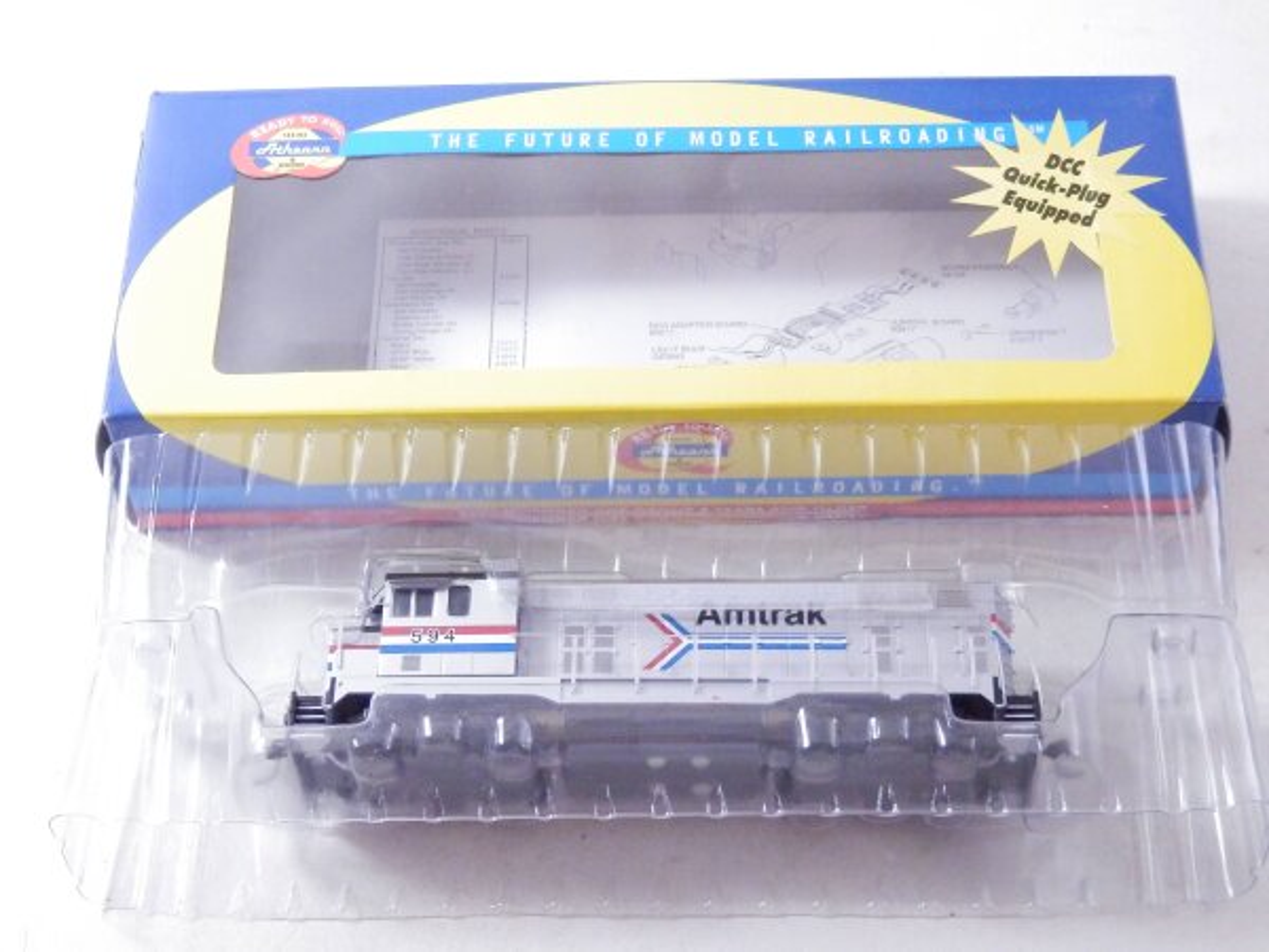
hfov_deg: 29.4
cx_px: 634
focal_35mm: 66
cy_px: 476
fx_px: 2420
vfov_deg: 22.3
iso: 1600
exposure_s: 1/160
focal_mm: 11.9
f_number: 4.4
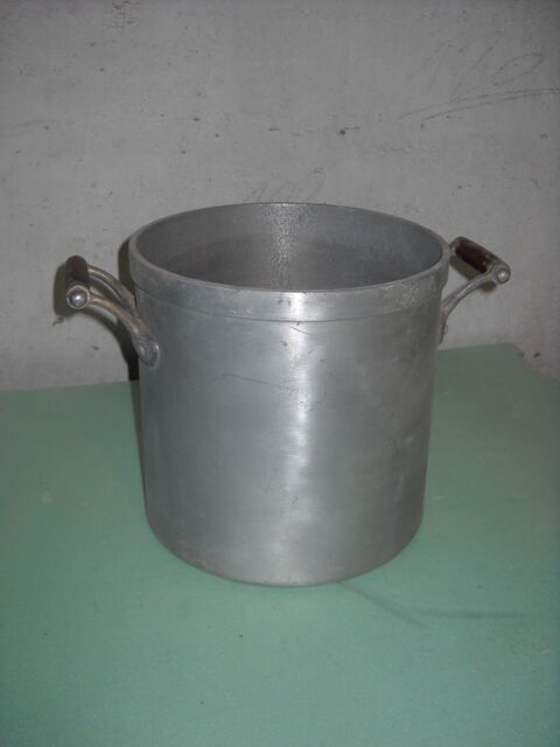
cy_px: 374
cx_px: 280
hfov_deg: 35.1
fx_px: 884
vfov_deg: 45.8
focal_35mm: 41
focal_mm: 6.72
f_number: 3.1
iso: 64
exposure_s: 1/30
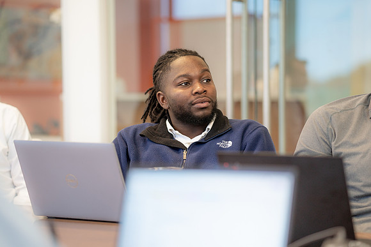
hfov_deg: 19.9
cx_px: 191
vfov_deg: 13.4
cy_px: 127
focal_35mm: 103
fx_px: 1057
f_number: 2
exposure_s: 1/200
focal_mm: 85
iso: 320
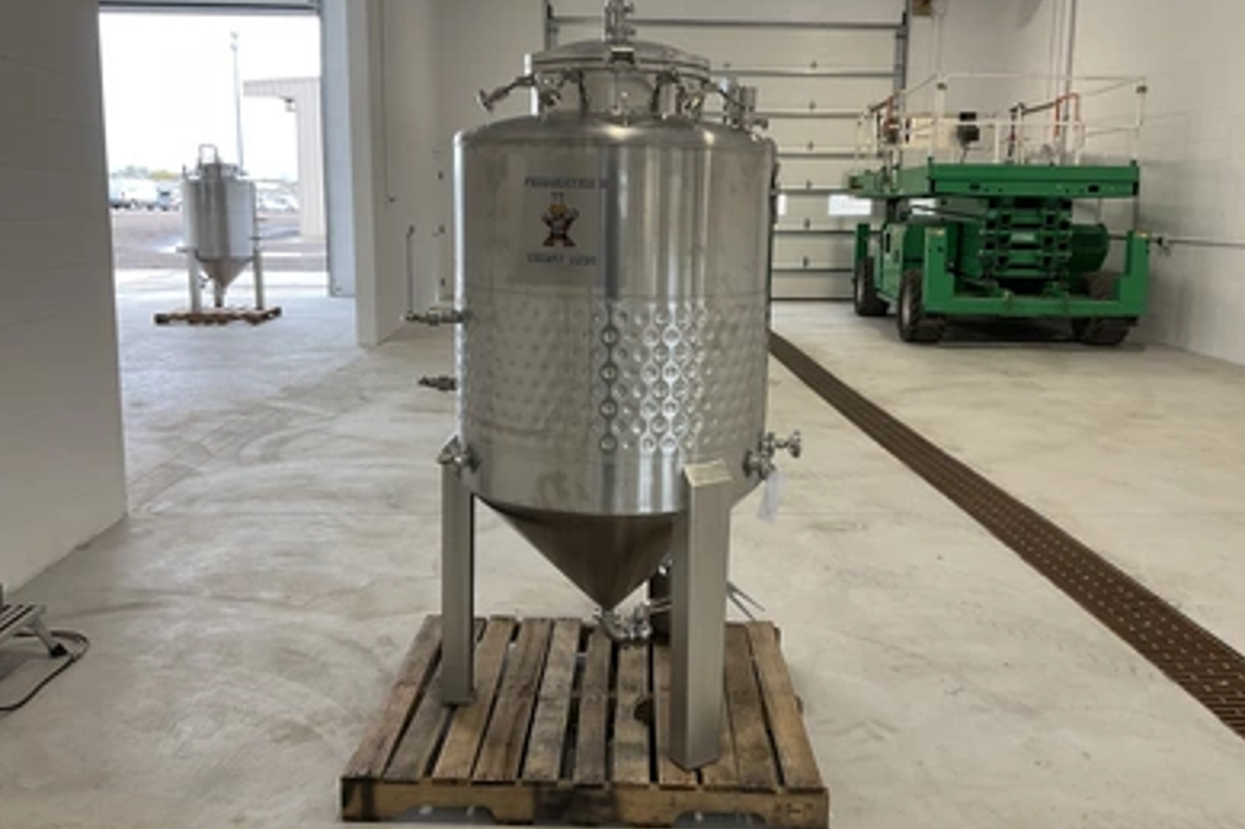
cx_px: 637
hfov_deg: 60.3
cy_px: 365
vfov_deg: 42.2
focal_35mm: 31
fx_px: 1072
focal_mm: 3
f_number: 1.8
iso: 40
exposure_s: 1/122
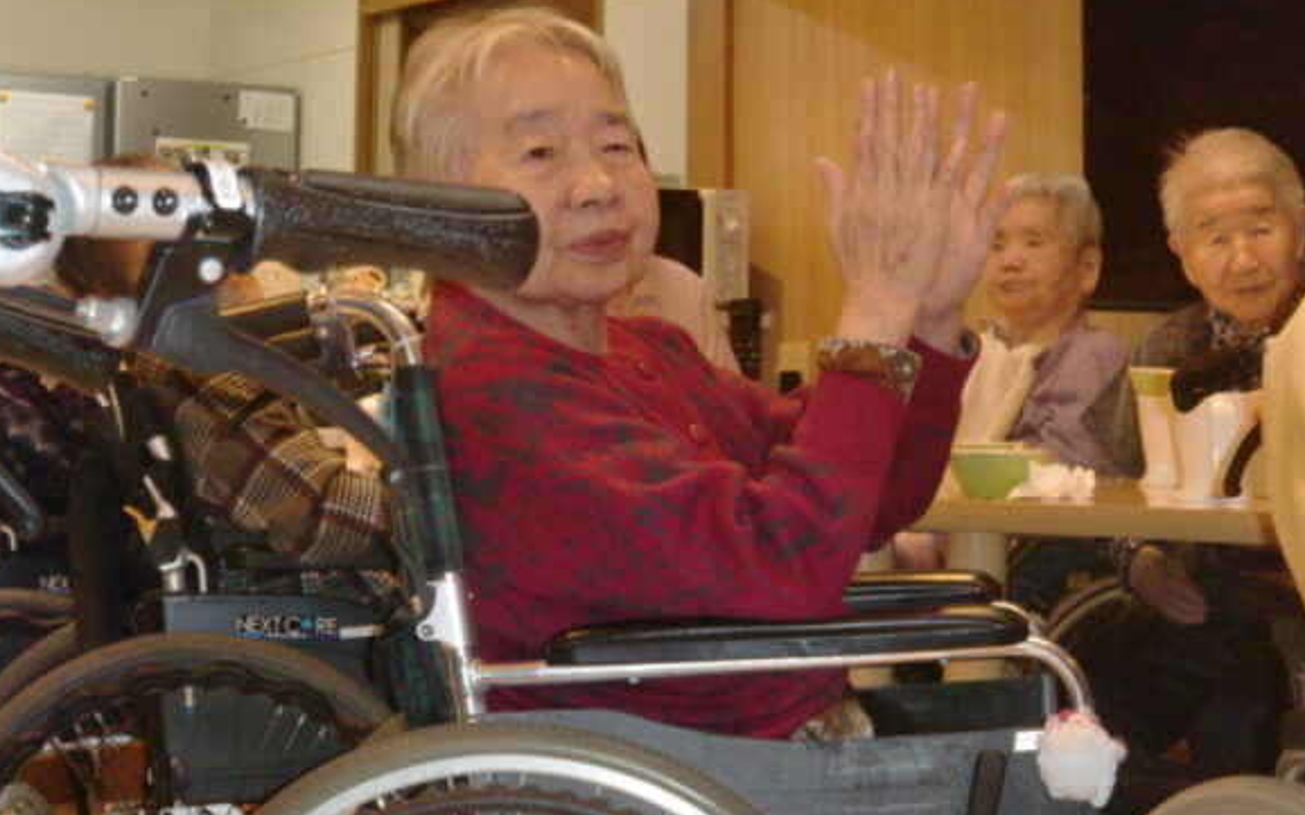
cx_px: 652
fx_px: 3094
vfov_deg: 15.0
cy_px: 373
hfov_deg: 23.8
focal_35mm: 87
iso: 400
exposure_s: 1/50
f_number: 4.8
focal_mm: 13.91
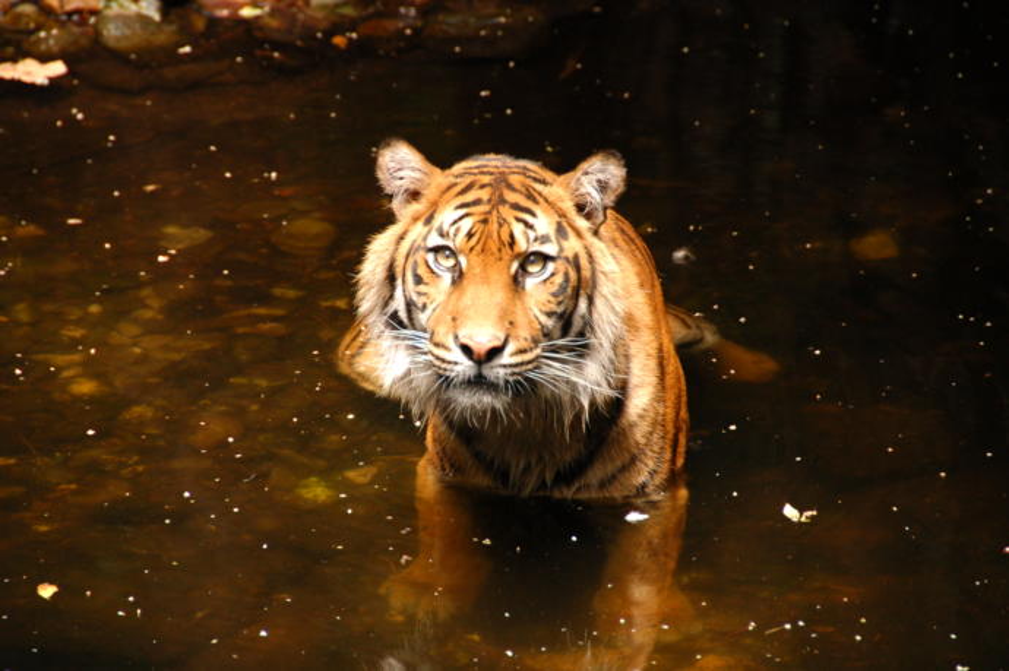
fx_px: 8402
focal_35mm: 300
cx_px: 504
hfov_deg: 6.9
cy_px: 336
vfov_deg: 4.6
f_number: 5.6
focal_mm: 200
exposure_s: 1/200
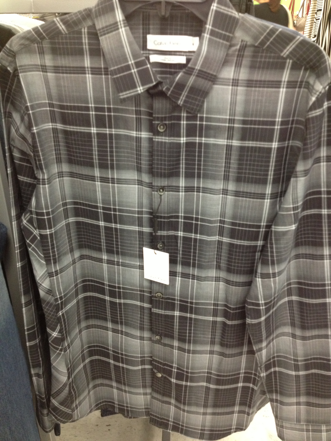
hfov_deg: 40.7
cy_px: 220
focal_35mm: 35
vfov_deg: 52.6
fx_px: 446
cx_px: 166
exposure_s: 1/20
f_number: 2.4
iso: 250
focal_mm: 4.28
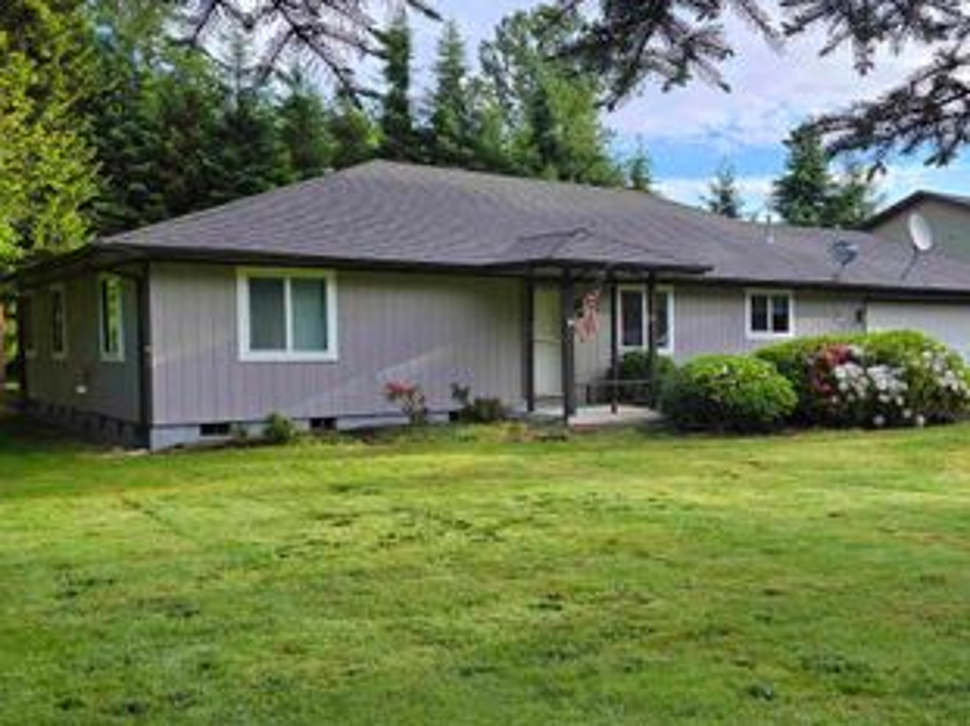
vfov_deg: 38.6
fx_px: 1036
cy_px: 379
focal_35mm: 37
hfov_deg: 47.8
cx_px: 755
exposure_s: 1/887
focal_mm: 5.4
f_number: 1.8
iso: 25
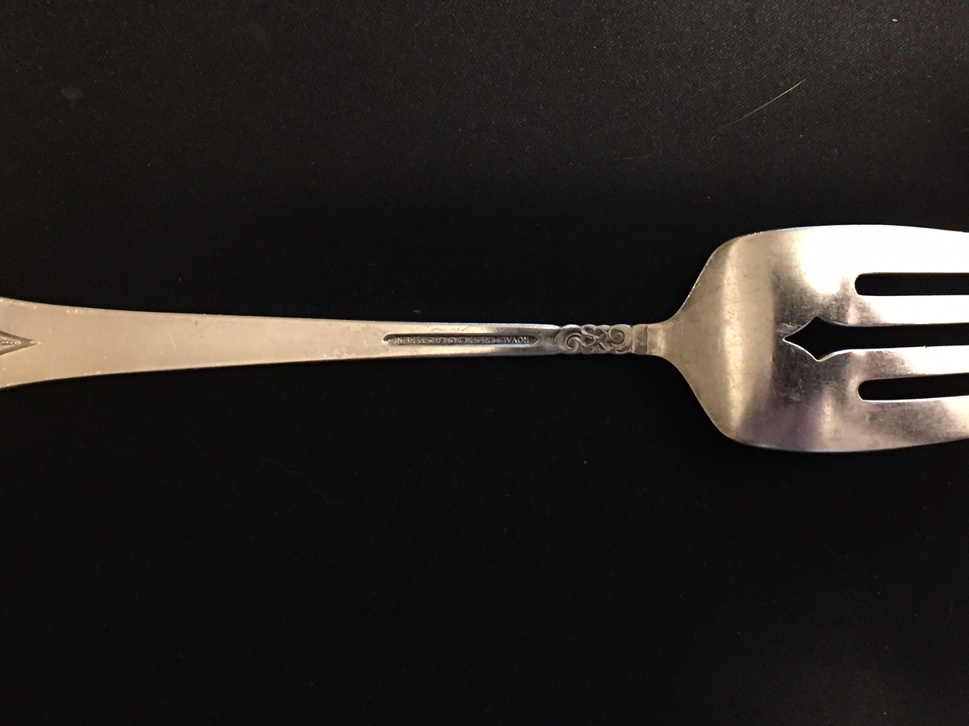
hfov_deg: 47.8
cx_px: 521
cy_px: 287
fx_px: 1092
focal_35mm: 39
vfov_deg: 36.7
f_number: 2.2
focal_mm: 4.15
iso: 250
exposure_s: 1/15
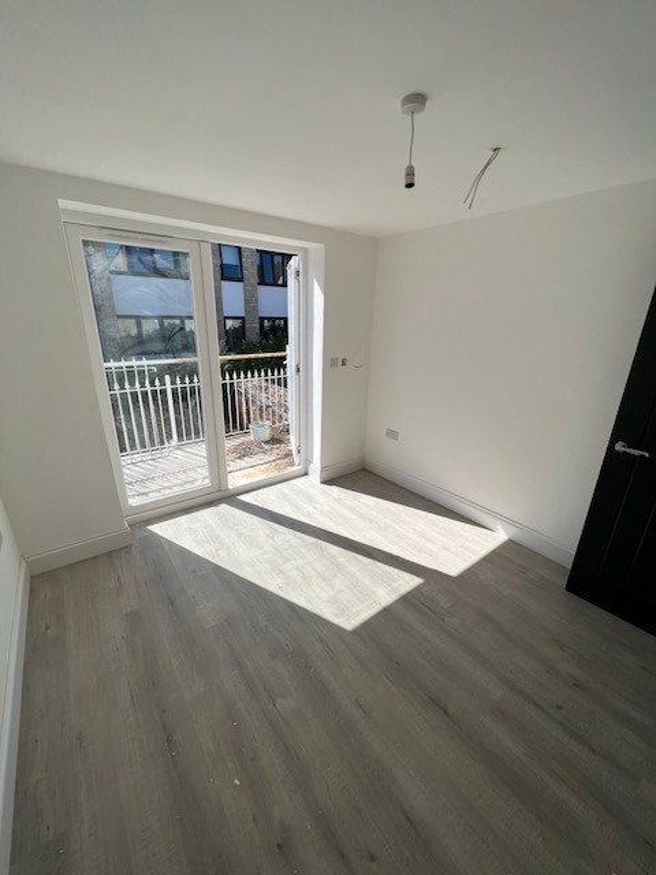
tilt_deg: -19.8
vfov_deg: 106.2
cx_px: 328
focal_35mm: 13
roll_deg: -1.2
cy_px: 438
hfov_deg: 89.9
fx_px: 328
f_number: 1.8
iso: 32
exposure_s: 1/1845
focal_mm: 1.57
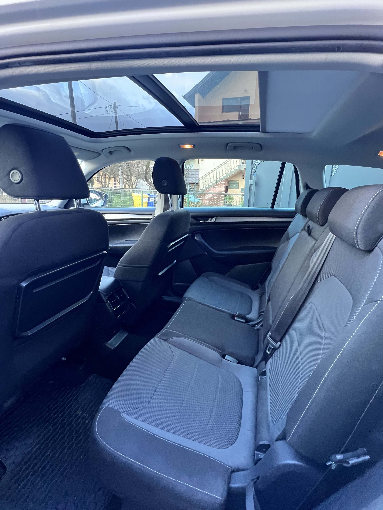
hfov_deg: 81.7
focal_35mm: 15
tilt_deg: -14.4
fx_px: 221
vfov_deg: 98.2
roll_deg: -1.8
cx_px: 203
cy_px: 258
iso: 500
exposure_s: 1/60
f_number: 1.8
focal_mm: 1.6
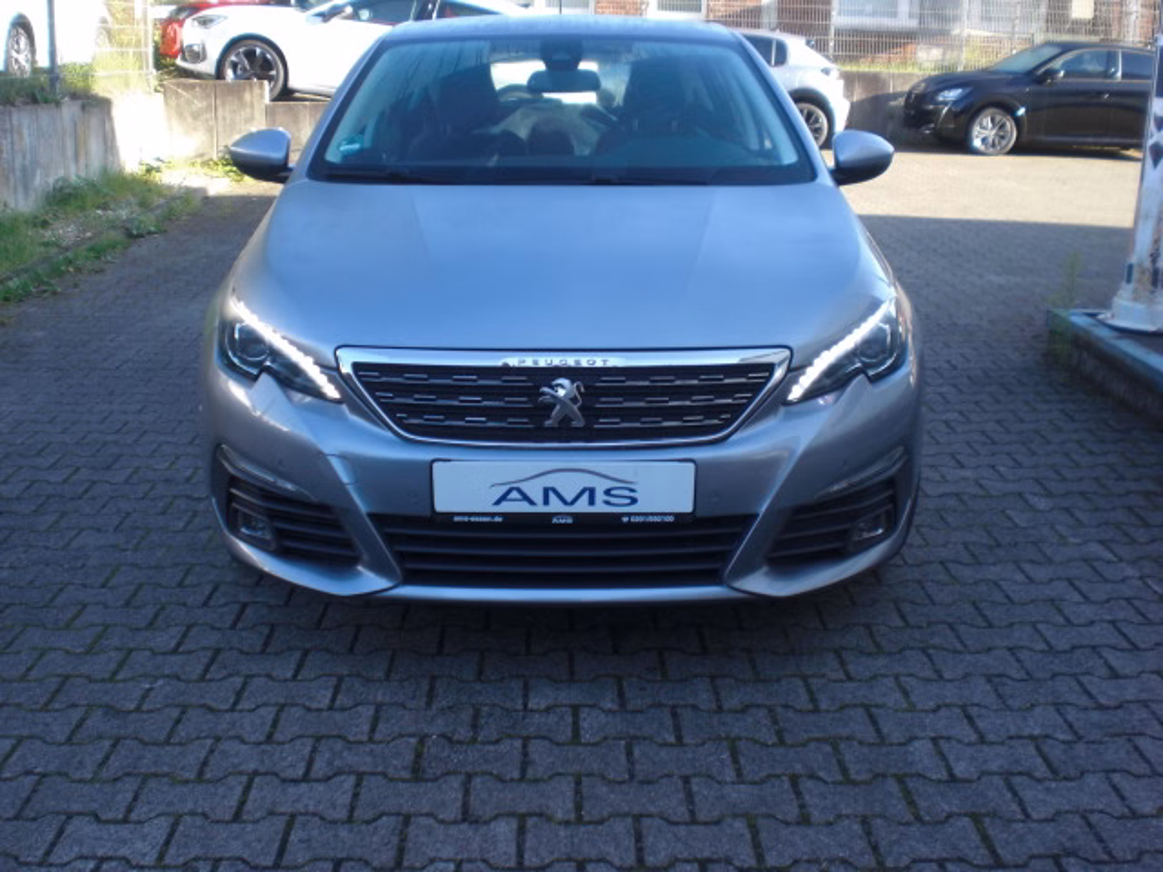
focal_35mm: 38
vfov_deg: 37.7
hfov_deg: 49.0
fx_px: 1277
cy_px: 436
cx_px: 582
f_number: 3.1
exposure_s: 1/100
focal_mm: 6.3
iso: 64
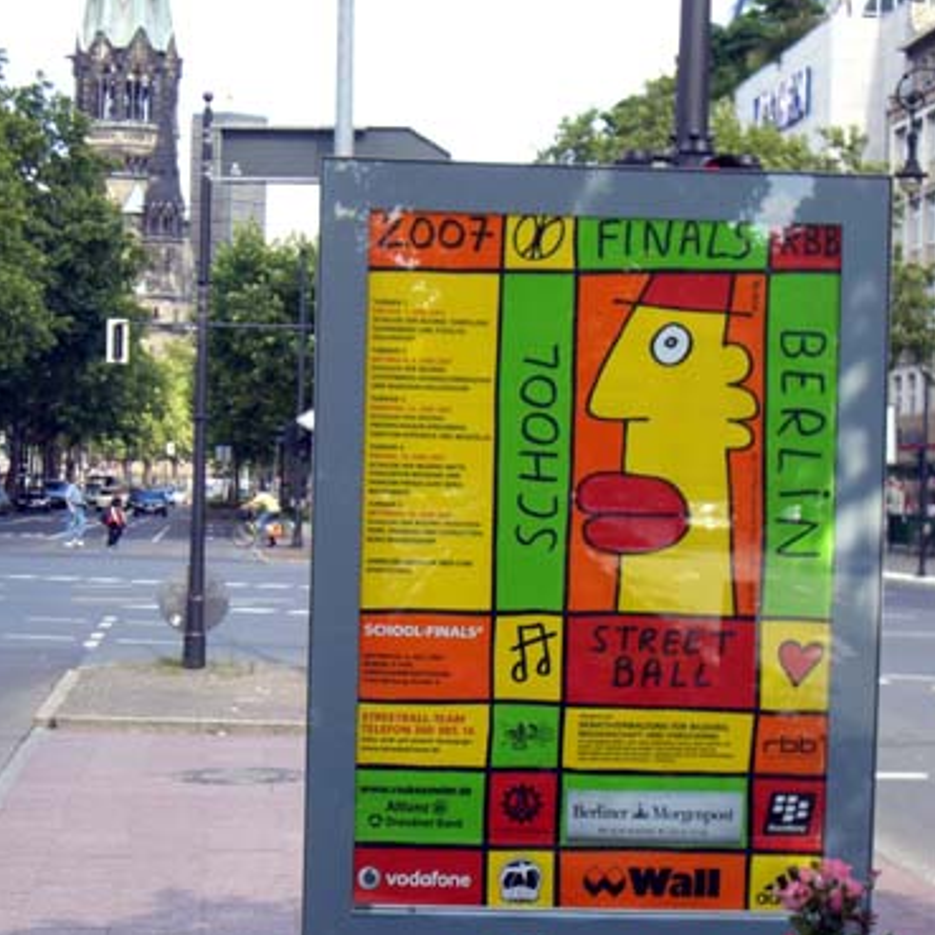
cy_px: 550
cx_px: 465
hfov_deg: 21.9
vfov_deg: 21.9
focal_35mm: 79
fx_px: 2414
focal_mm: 10.7
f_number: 3.6
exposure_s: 1/200
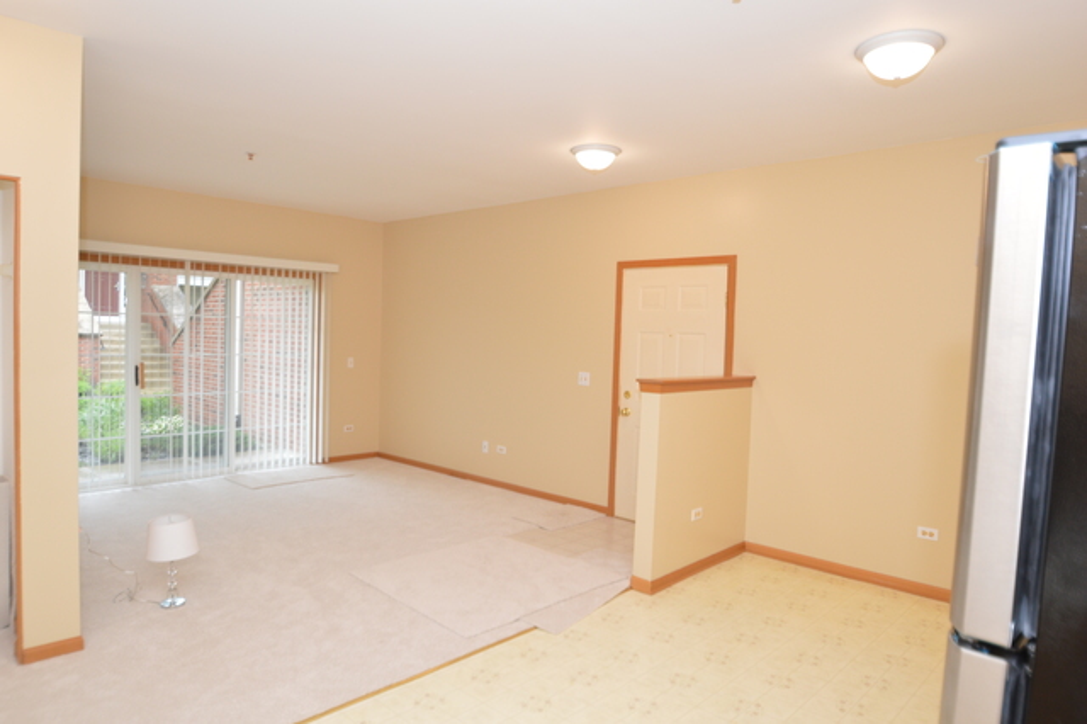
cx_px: 544
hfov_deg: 77.4
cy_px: 362
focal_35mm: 22
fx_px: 679
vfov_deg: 56.1
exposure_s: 1/80
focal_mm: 15
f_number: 4.5
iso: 400
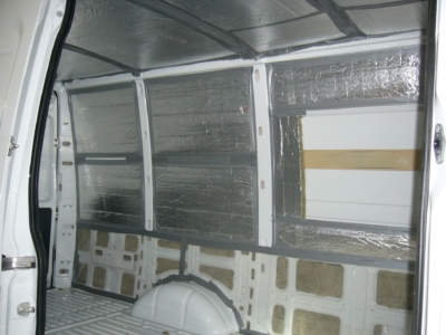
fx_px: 451
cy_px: 168
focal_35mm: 35
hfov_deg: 52.6
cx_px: 223
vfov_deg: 40.7
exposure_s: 1/60
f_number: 2.8
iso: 150
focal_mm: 5.8
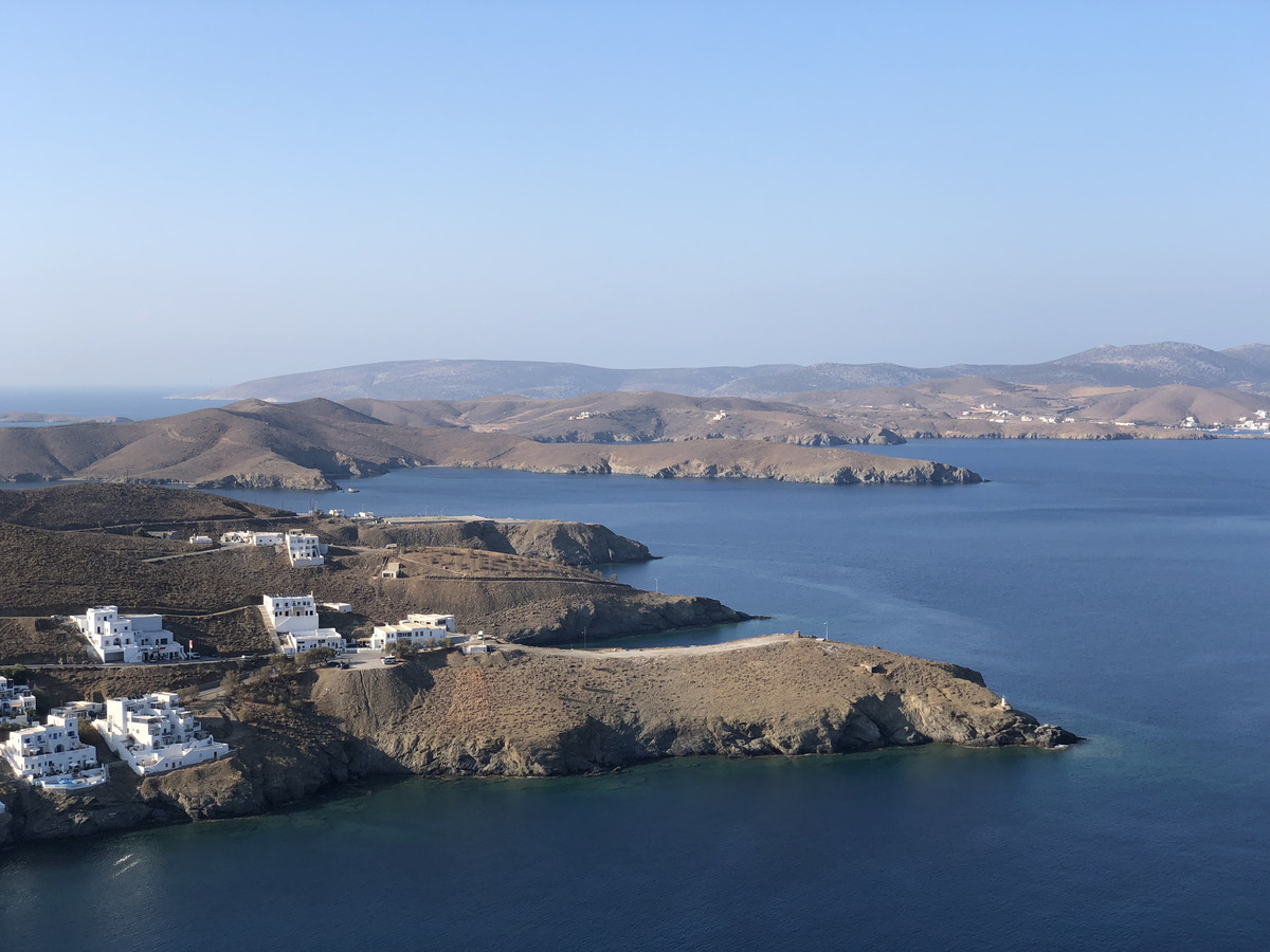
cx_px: 635
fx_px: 1908
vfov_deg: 28.0
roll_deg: +1.1
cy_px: 476
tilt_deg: -1.9
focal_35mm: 52
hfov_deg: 36.8
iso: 16
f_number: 2.4
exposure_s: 1/906
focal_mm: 6
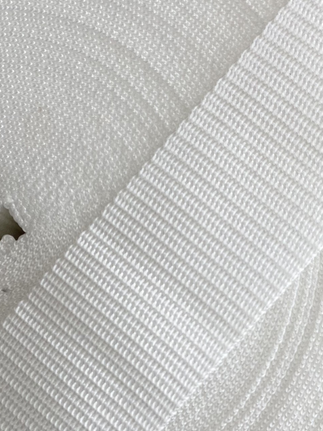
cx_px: 105
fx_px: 647
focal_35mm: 52
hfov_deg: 27.8
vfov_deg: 35.9
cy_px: 328
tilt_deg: -86.0
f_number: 1.8
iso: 32
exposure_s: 1/251
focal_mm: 4.25
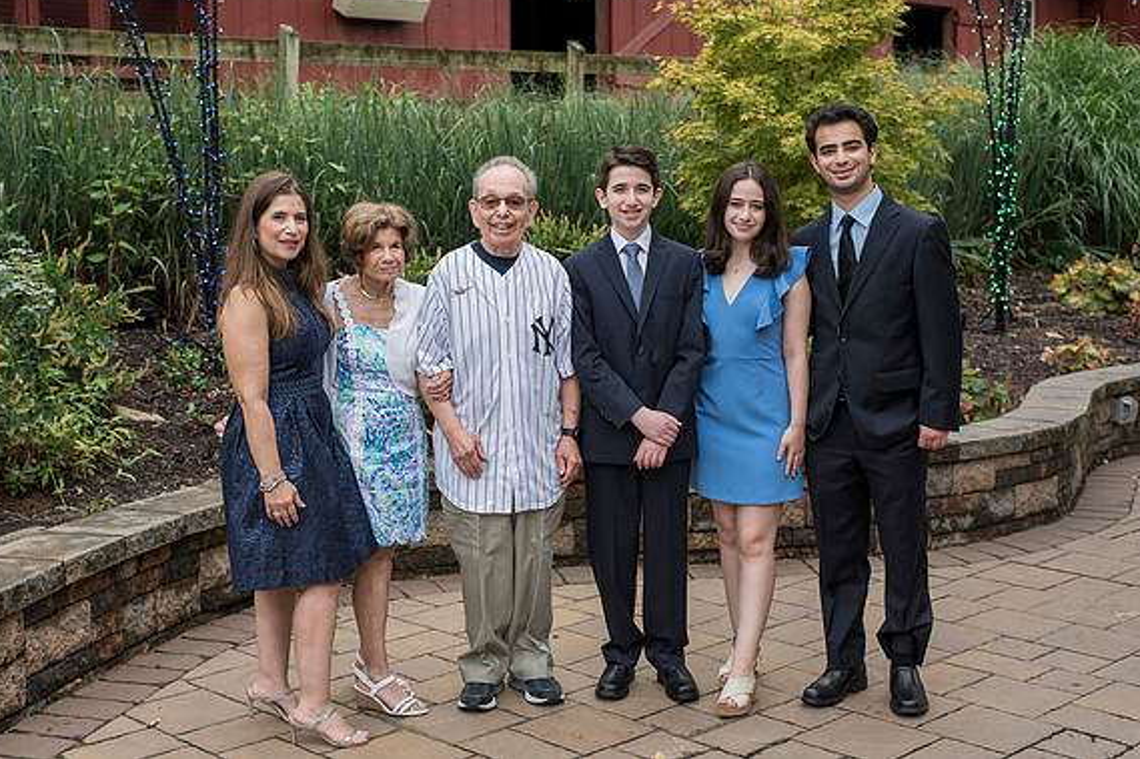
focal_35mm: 51
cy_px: 373
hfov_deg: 38.9
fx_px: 1614
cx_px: 567
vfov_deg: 26.5
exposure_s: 1/1000
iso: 400
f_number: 4
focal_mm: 50
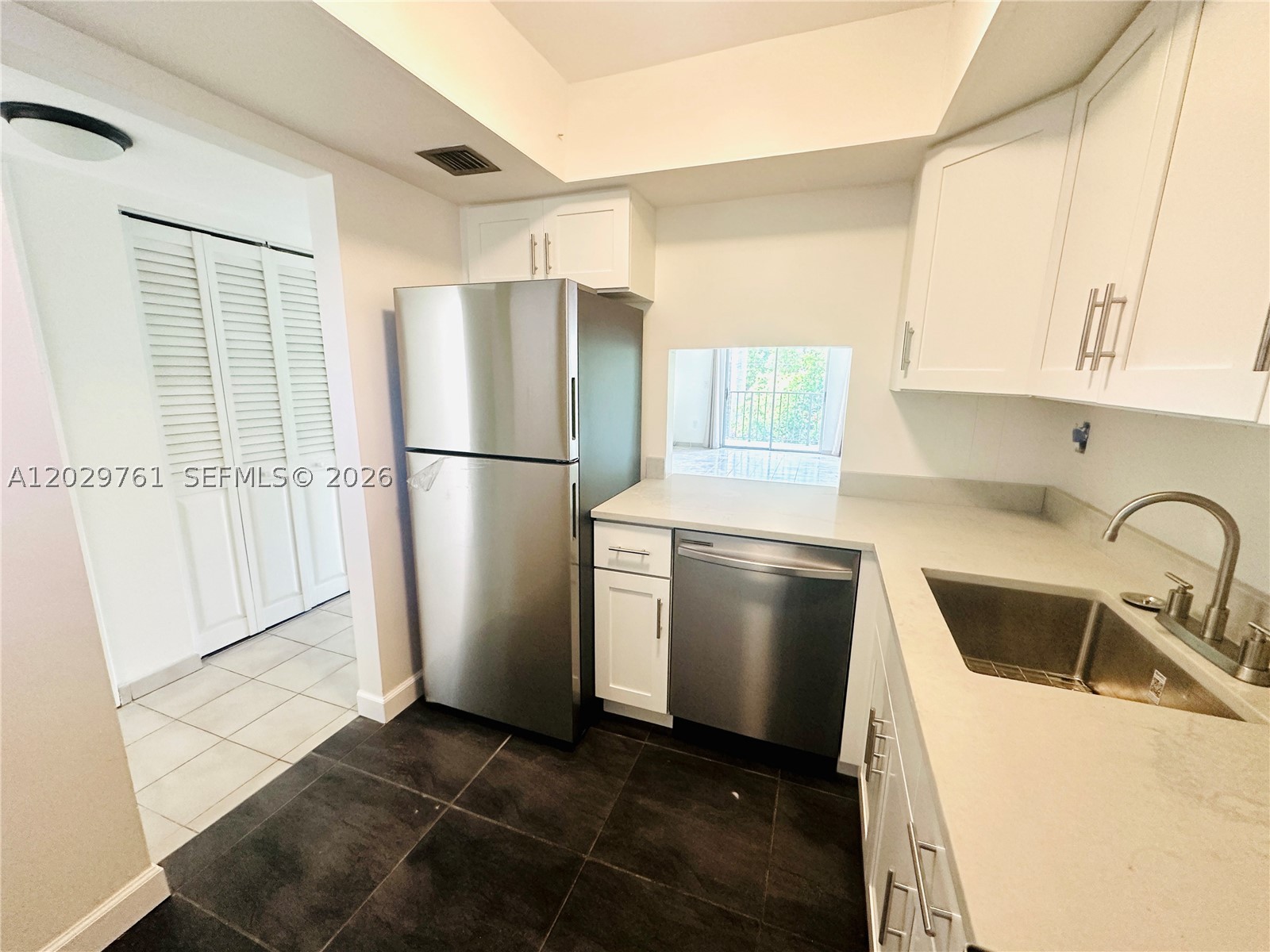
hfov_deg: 102.1
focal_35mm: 14
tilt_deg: -12.1
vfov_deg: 85.7
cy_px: 476
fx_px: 514
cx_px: 635
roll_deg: -0.9
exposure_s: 1/120
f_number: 2.2
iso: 250
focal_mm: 2.22
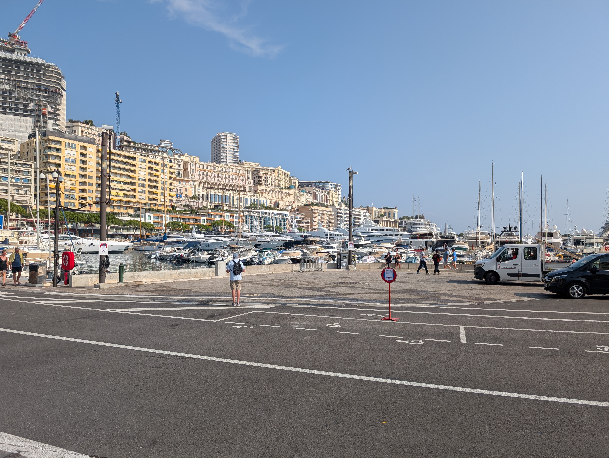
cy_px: 229
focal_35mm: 24
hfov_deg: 71.5
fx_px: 423
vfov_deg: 56.9
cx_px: 304
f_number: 1.68
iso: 20
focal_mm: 6.9
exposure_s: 1/1431
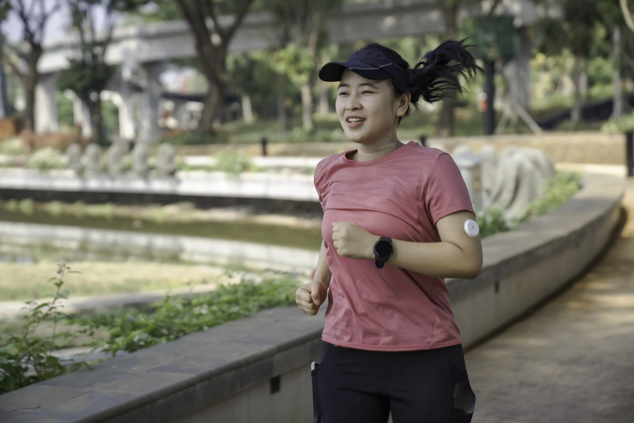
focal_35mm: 70
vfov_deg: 19.5
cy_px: 212
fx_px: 1233
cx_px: 317
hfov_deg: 28.8
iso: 100
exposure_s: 1/750
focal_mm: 70
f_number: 2.8
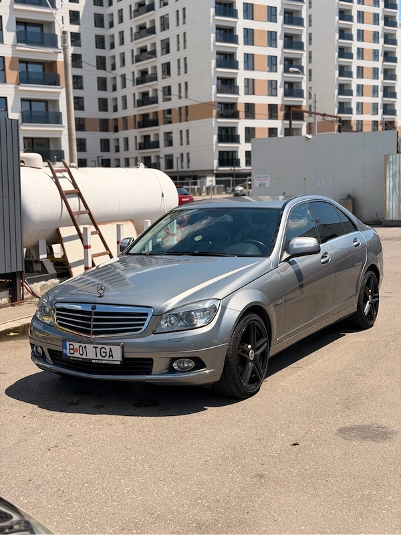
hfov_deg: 30.3
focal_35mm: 48
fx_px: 741
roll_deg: +1.0
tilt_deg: -6.6
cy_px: 268
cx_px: 200
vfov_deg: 39.7
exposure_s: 1/5587
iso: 64
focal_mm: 6.76
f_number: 1.78
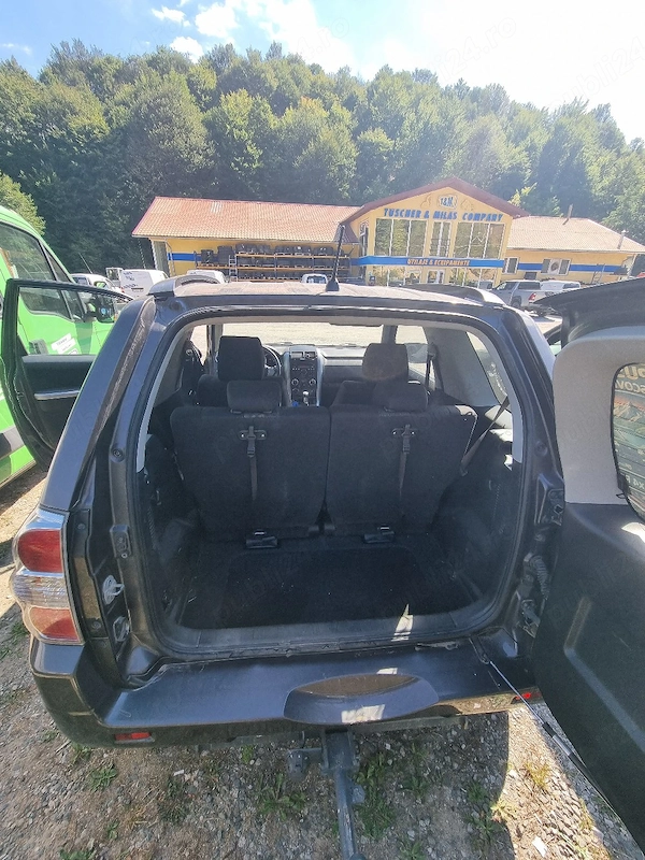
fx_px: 323
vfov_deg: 106.2
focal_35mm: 13
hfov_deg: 89.9
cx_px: 322
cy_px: 430
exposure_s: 1/667
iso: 50
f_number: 2.2
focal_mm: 2.2
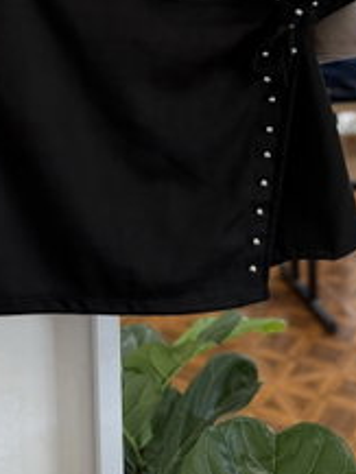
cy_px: -47
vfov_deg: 29.5
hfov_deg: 24.7
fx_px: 808
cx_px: 127
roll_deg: +1.1
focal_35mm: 59
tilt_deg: -2.2
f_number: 1.78
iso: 160
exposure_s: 1/121
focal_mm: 6.76
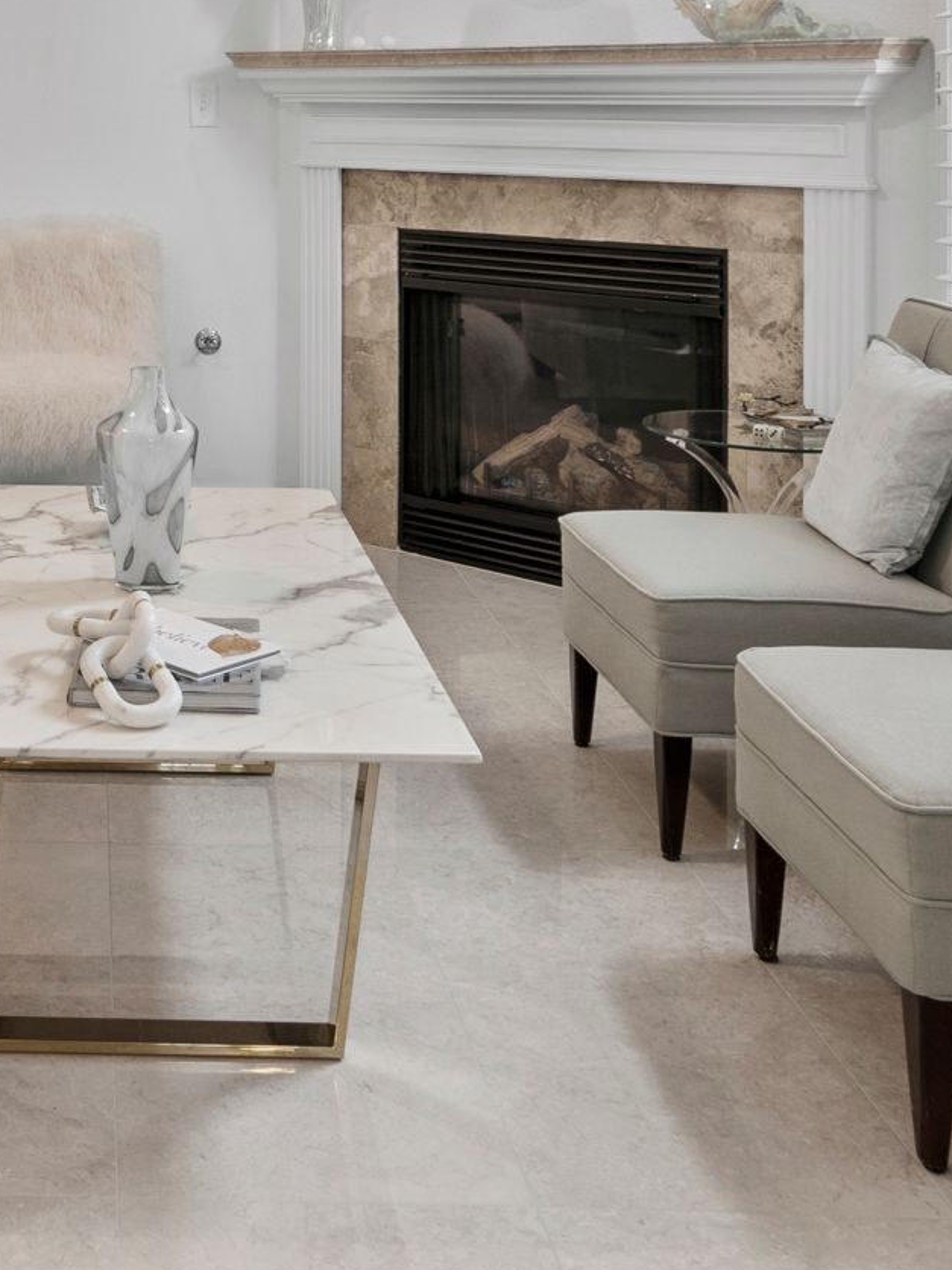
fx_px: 1687
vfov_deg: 38.4
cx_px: 30
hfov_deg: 29.7
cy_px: 125
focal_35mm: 46
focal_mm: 16
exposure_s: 1/3
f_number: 9
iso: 160
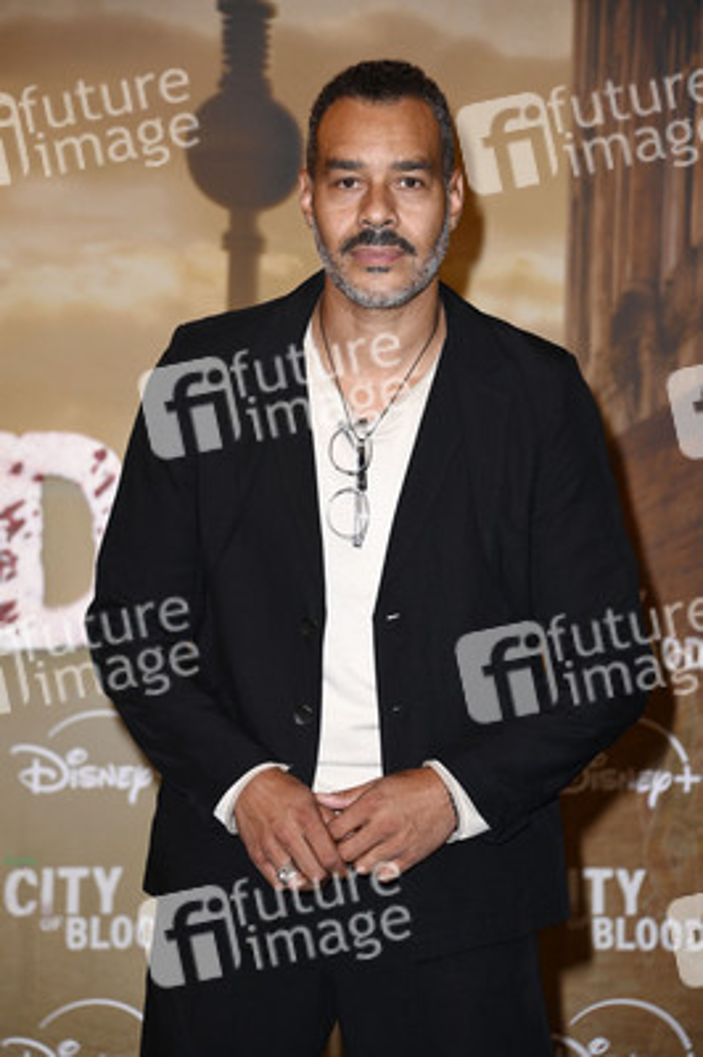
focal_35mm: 122
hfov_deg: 11.2
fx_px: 3580
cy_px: 528
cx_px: 352
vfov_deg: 16.8
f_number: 5.6
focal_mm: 122
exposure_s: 1/250
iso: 320
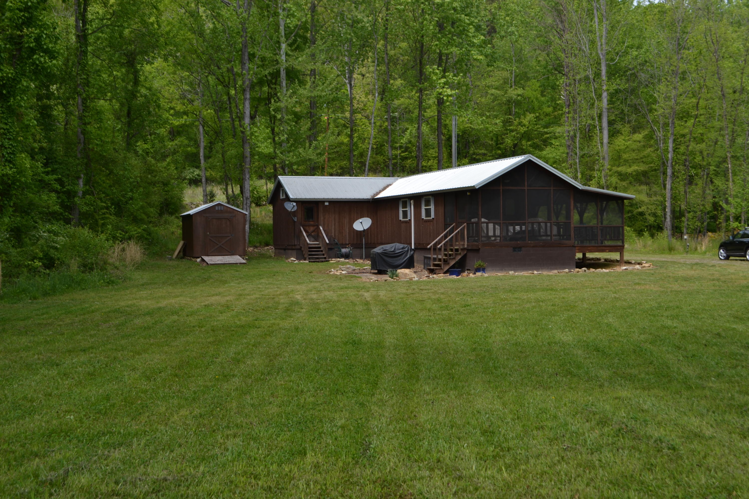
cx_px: 374
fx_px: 874
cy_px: 250
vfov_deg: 31.9
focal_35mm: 42
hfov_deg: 46.4
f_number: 7.1
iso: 100
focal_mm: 28
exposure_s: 1/200
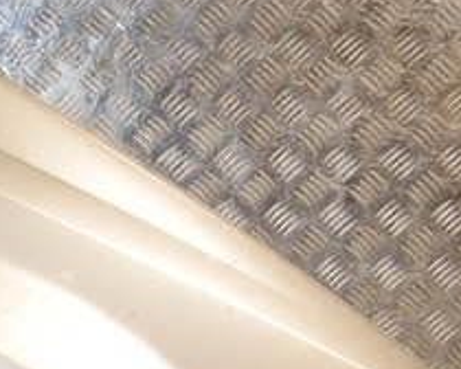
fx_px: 1466
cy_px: 351
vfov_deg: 14.2
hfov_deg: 16.6
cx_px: -184
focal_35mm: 107
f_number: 6.3
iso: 800
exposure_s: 1/200
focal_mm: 25
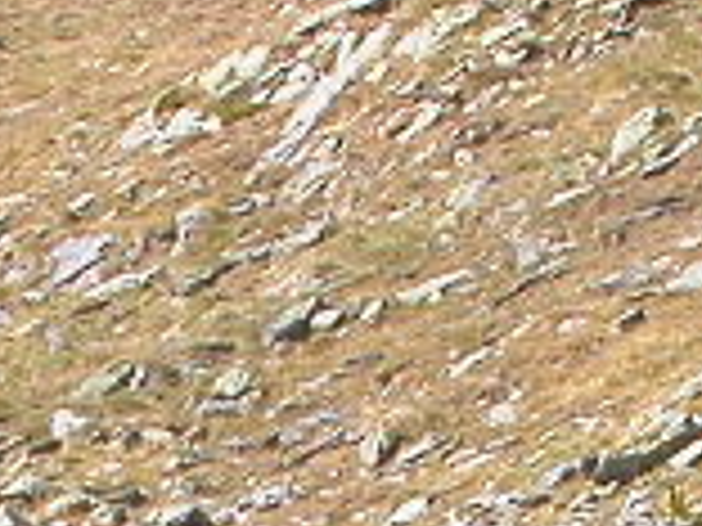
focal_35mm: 395
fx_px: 8010
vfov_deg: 3.7
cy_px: 1259
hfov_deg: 5.0
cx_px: 626
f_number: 7
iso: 100
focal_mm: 12.4
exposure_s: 1/177
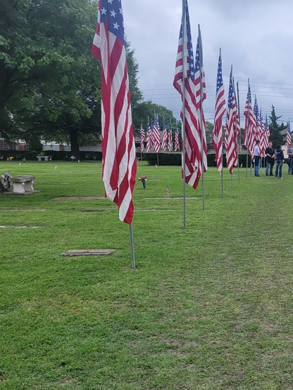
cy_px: 282
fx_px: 542
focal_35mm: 48
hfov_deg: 29.1
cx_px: 263
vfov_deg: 38.8
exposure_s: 1/1789
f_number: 1.8
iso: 40
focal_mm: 5.4
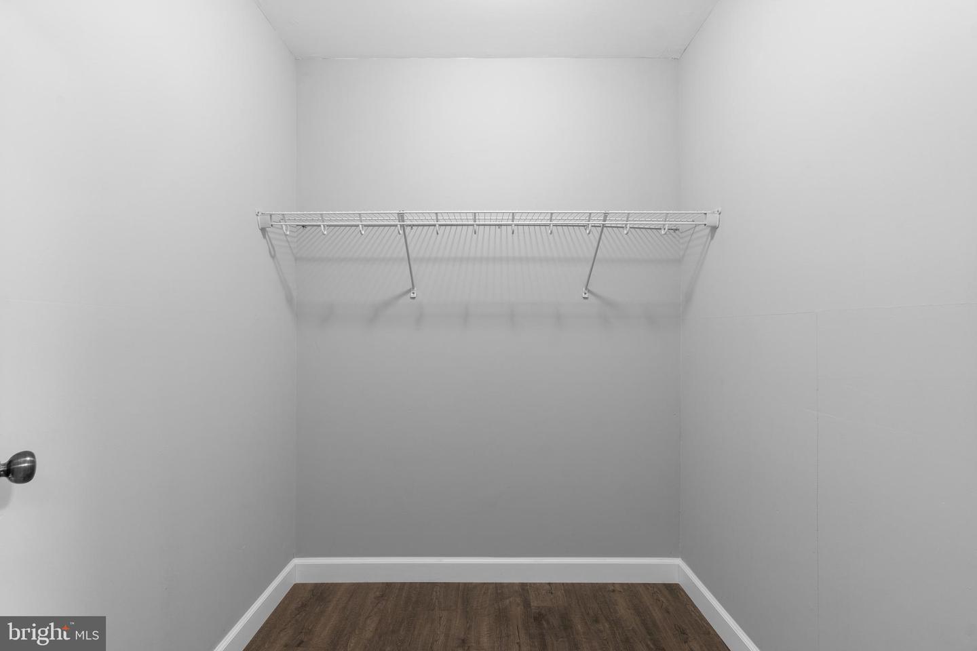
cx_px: 488
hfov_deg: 100.4
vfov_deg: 77.3
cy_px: 326
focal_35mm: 15
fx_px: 407
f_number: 9
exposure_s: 1.3
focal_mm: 10
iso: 100
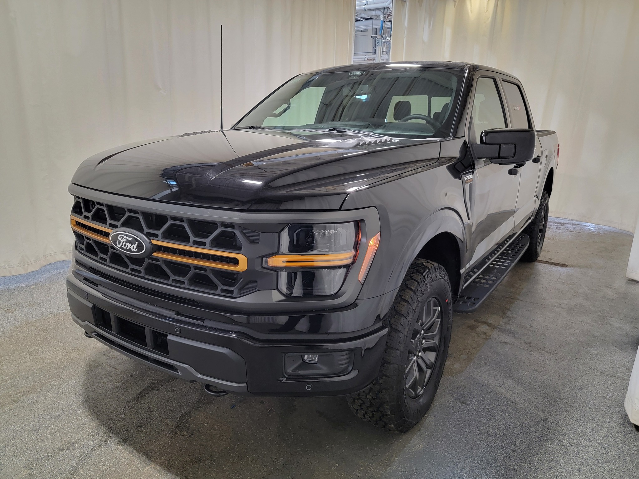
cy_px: 240
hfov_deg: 71.6
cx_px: 320
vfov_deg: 56.8
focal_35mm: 24
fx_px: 443
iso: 320
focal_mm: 6.7
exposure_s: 1/120
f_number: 1.8
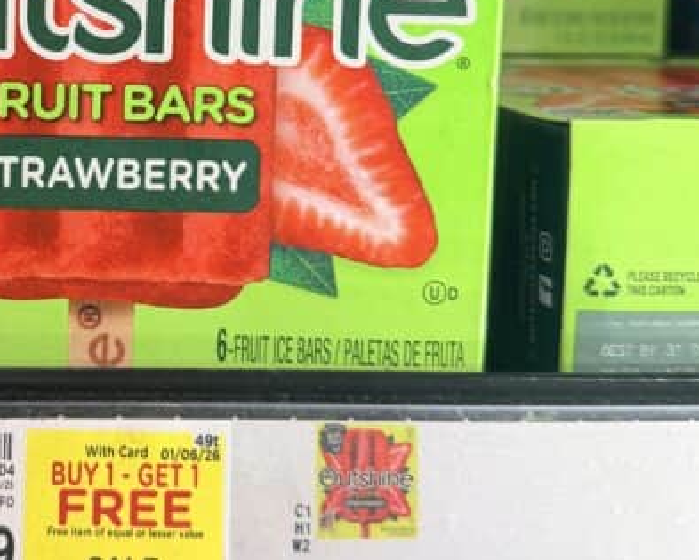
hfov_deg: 29.9
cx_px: 98
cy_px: 87
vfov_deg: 24.5
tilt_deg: -7.1
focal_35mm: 61
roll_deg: -2.2
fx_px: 1263
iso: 100
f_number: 1.78
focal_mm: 6.76
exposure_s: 1/120
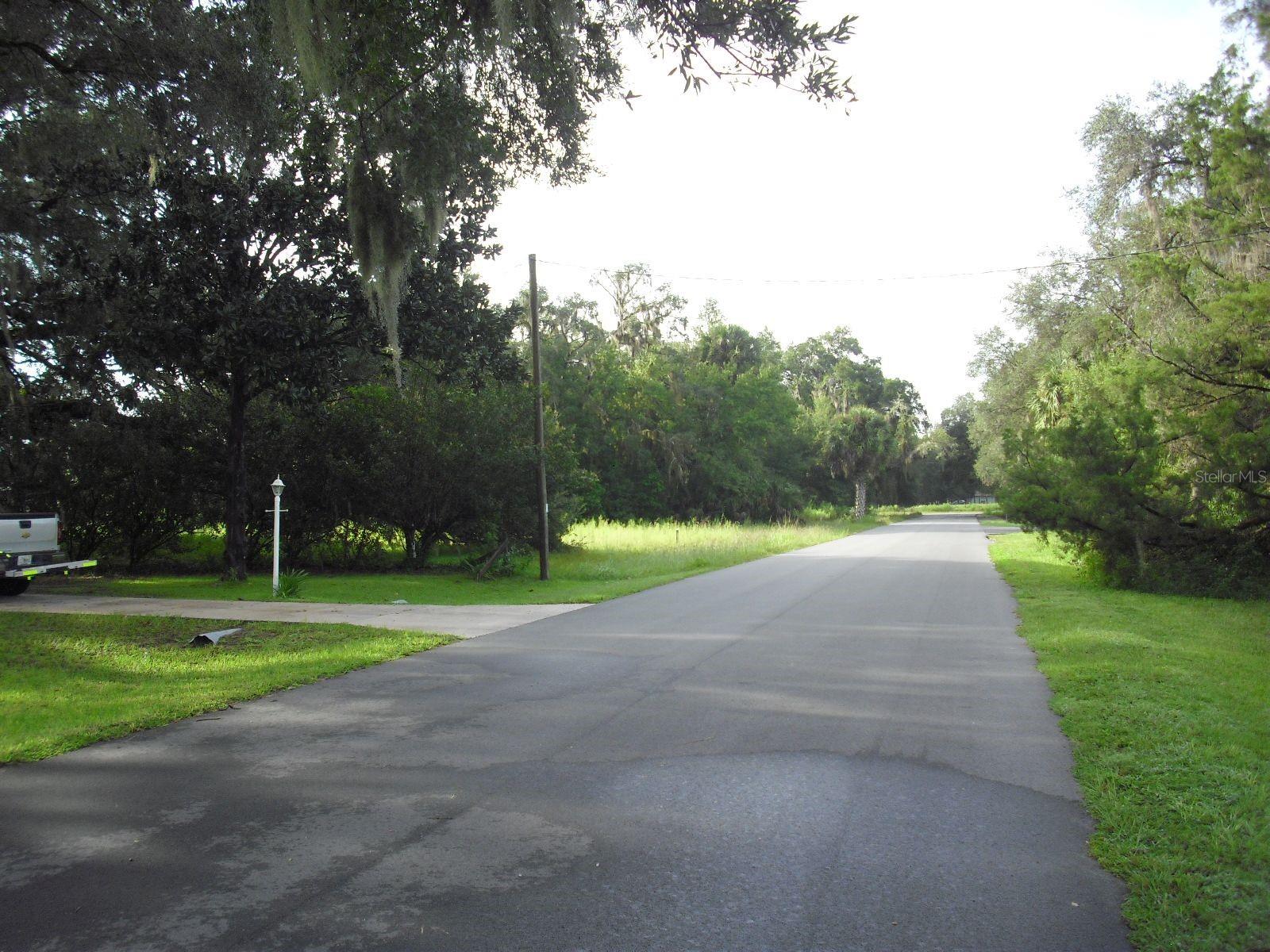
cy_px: 476
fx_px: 1394
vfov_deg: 37.7
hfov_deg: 49.0
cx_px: 635
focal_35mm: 38
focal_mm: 6.2
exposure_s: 1/320
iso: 100
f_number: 2.8
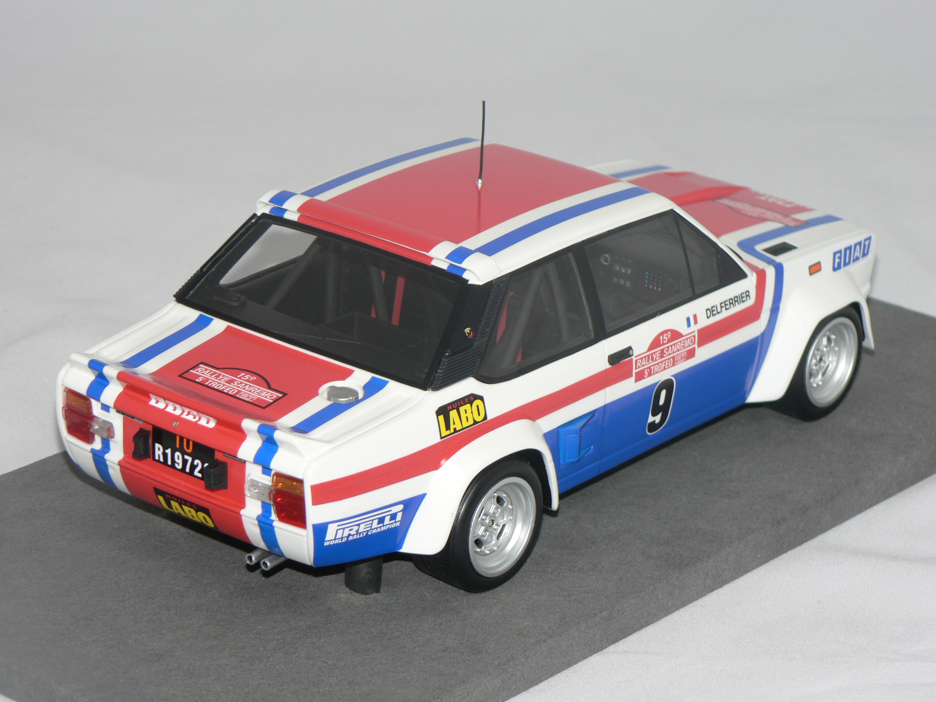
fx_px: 3515
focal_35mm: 130
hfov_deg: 15.2
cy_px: 351
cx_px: 468
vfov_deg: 11.4
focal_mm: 21.6
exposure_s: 1/60
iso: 80
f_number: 3.2
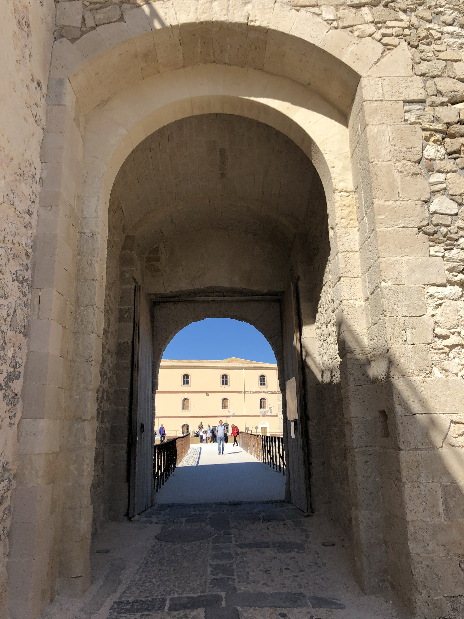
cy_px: 310
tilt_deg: +15.0
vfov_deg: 63.4
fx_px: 500
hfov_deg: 49.7
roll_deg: +0.7
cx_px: 232
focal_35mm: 28
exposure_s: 1/2433
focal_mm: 4
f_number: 1.8
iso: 20
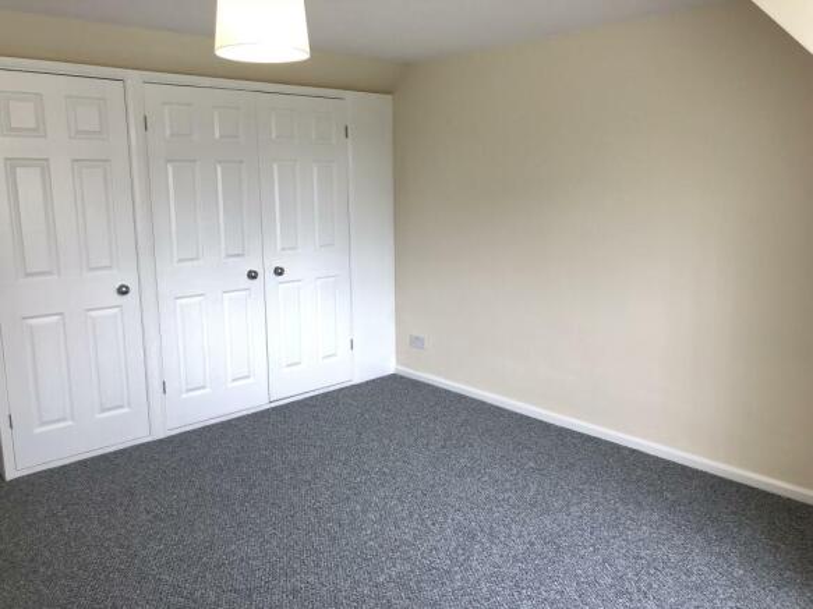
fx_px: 681
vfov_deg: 48.2
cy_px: 304
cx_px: 406
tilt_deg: -11.3
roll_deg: +0.6
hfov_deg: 61.7
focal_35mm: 29
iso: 32
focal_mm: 3.99
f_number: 1.8
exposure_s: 1/33
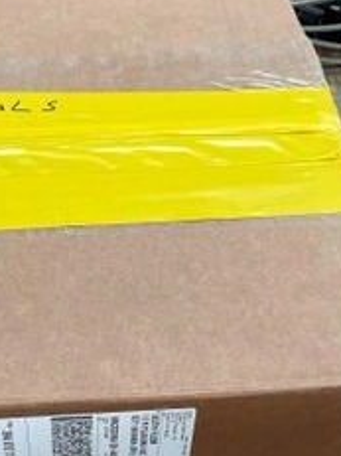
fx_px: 592
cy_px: 263
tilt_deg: -45.5
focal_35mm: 45
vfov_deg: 42.0
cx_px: 69
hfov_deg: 31.3
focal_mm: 4.2
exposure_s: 1/121
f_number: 1.6
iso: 125
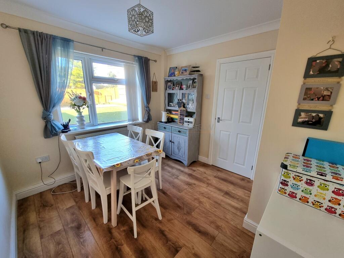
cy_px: 129
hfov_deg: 106.2
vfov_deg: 89.9
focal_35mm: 13
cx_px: 172
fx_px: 129
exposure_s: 1/50
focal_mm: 2.2
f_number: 2.2
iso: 125
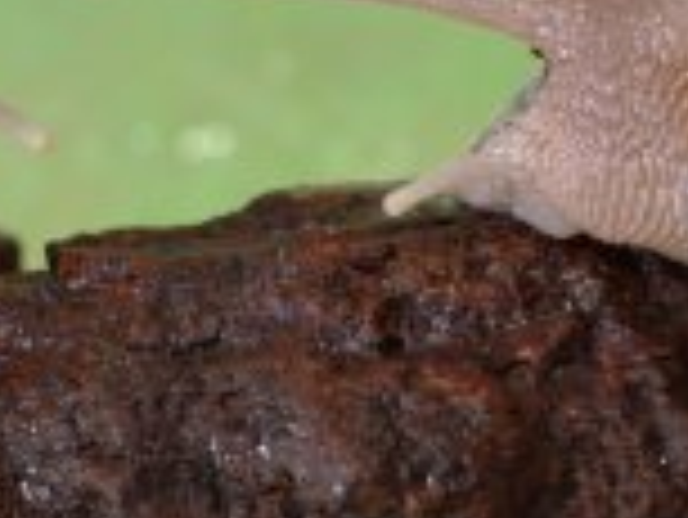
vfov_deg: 2.9
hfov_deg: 3.8
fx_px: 10303
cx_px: 67
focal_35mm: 518
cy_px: 173
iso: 280
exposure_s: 1/60
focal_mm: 90
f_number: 8
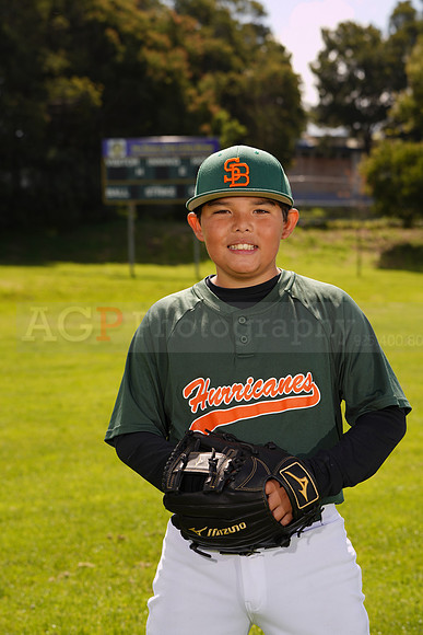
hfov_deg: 13.7
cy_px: 318
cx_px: 212
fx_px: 1761
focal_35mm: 100
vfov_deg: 20.4
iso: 80
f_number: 9
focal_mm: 100
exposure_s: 1/160
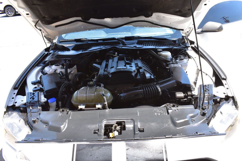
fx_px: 202
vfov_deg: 43.6
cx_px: 121
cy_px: 80
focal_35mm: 30
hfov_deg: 61.9
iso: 400
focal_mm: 20
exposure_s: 1/125
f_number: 9
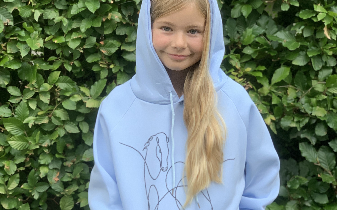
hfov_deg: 27.8
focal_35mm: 74
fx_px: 680
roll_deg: +0.1
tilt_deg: -6.9
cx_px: 168
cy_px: 154
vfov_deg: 17.5
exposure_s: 1/93
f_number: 2.4
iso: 125
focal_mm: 6
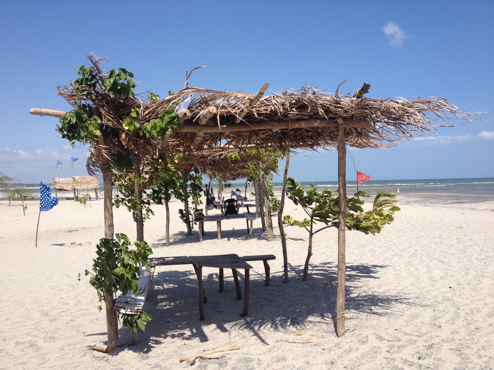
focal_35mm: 35
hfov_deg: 52.6
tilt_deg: -2.7
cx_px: 247
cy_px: 185
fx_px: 499
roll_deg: +1.9
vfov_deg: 40.7
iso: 50
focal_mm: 4.28
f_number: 2.4
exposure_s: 1/2404
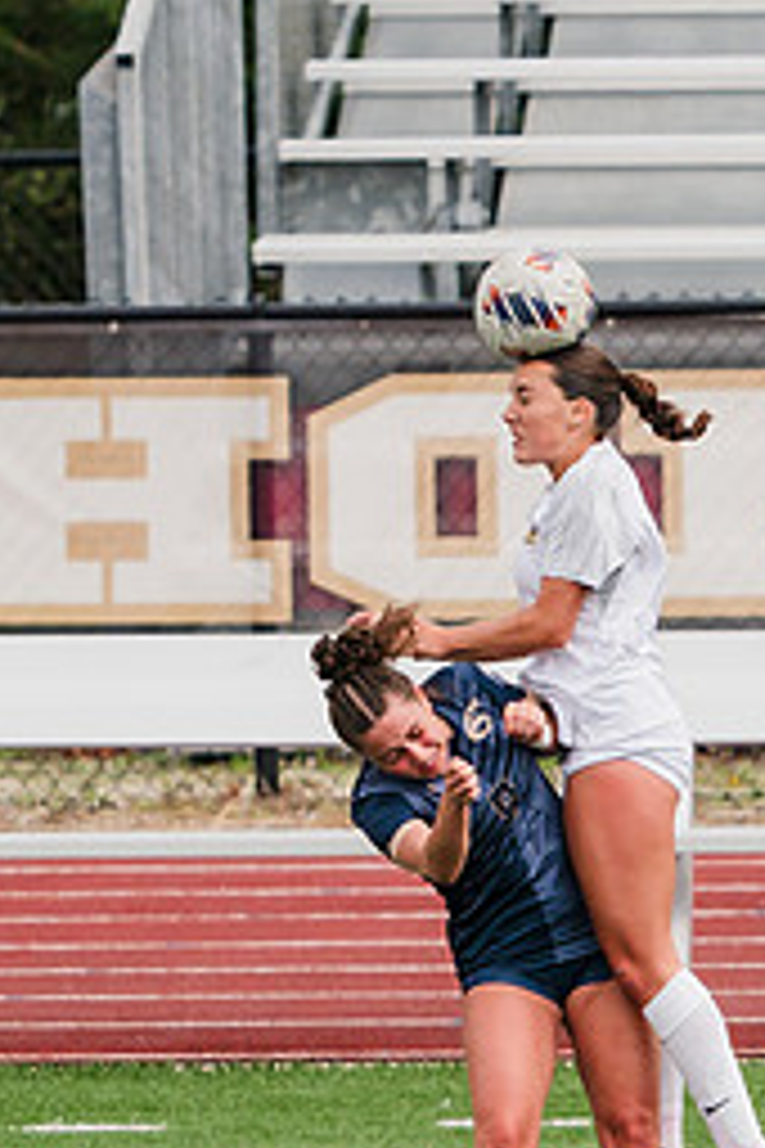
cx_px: 528
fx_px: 40478
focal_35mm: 1270
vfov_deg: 1.6
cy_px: 935
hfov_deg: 1.1
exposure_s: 1/1600
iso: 400
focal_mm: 368
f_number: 6.3
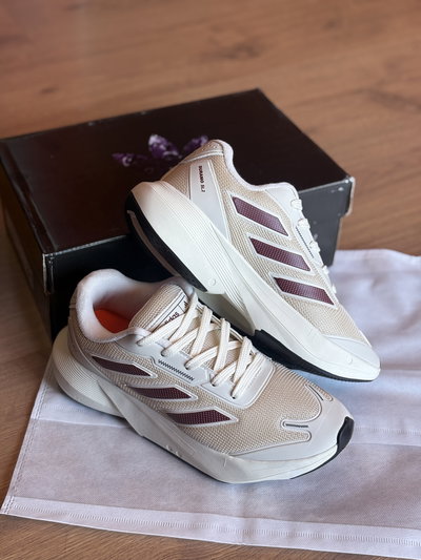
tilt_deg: -40.6
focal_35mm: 52
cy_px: 280
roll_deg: -2.3
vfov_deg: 36.8
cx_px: 210
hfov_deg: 28.0
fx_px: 843
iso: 32
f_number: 1.6
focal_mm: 5.96
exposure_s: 1/50
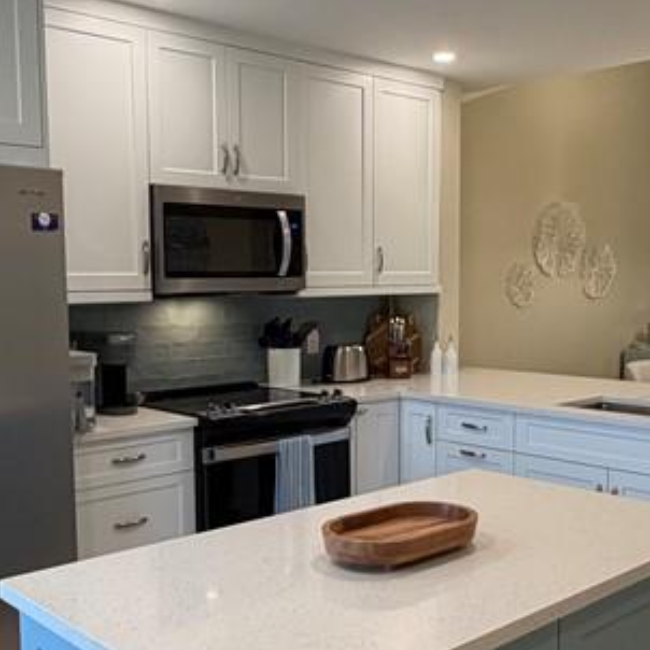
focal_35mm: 42
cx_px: 310
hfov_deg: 40.0
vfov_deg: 39.9
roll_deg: +0.9
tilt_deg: -5.7
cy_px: 375
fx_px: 892
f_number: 2.2
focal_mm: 2.22
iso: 200
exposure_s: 1/120
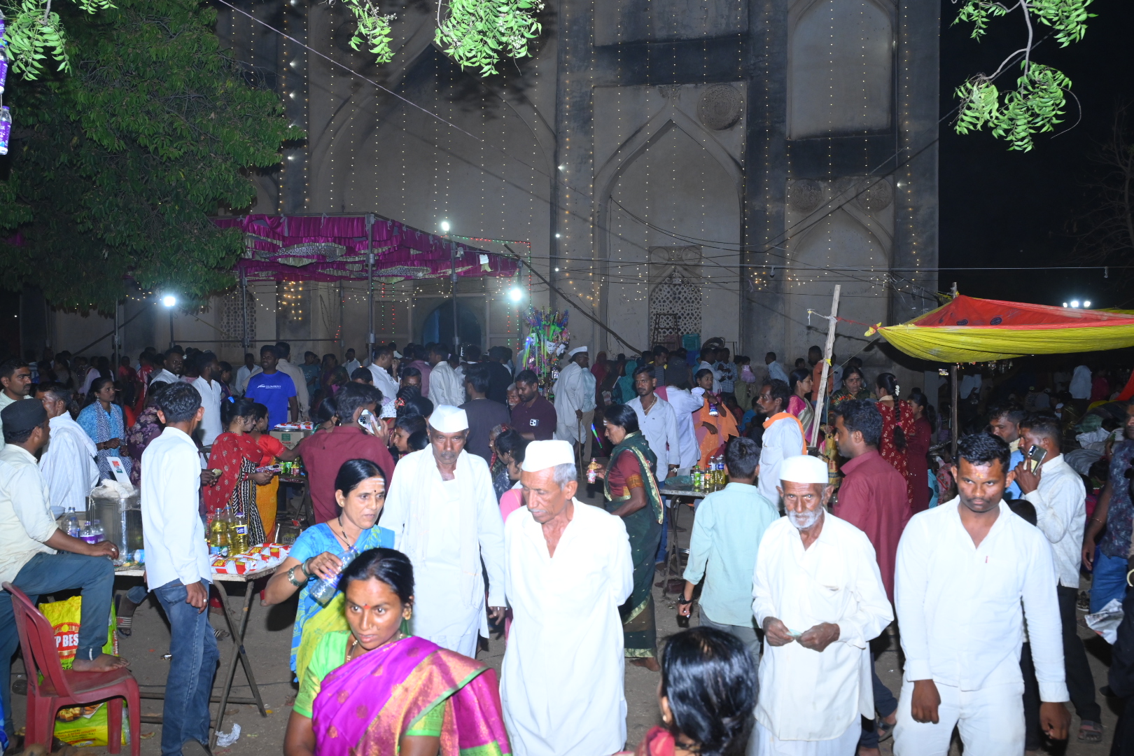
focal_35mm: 34
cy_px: 378
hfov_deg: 55.8
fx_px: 1071
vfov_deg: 38.9
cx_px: 567
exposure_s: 1/200
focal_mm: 34
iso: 2500
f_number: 8
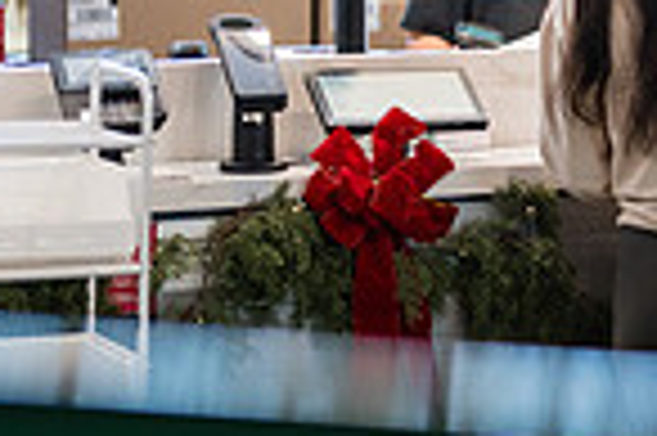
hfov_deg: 8.9
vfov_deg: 6.0
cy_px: -389
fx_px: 4047
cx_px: 1133
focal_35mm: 222
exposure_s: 1/1250
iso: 800
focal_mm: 50
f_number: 1.4
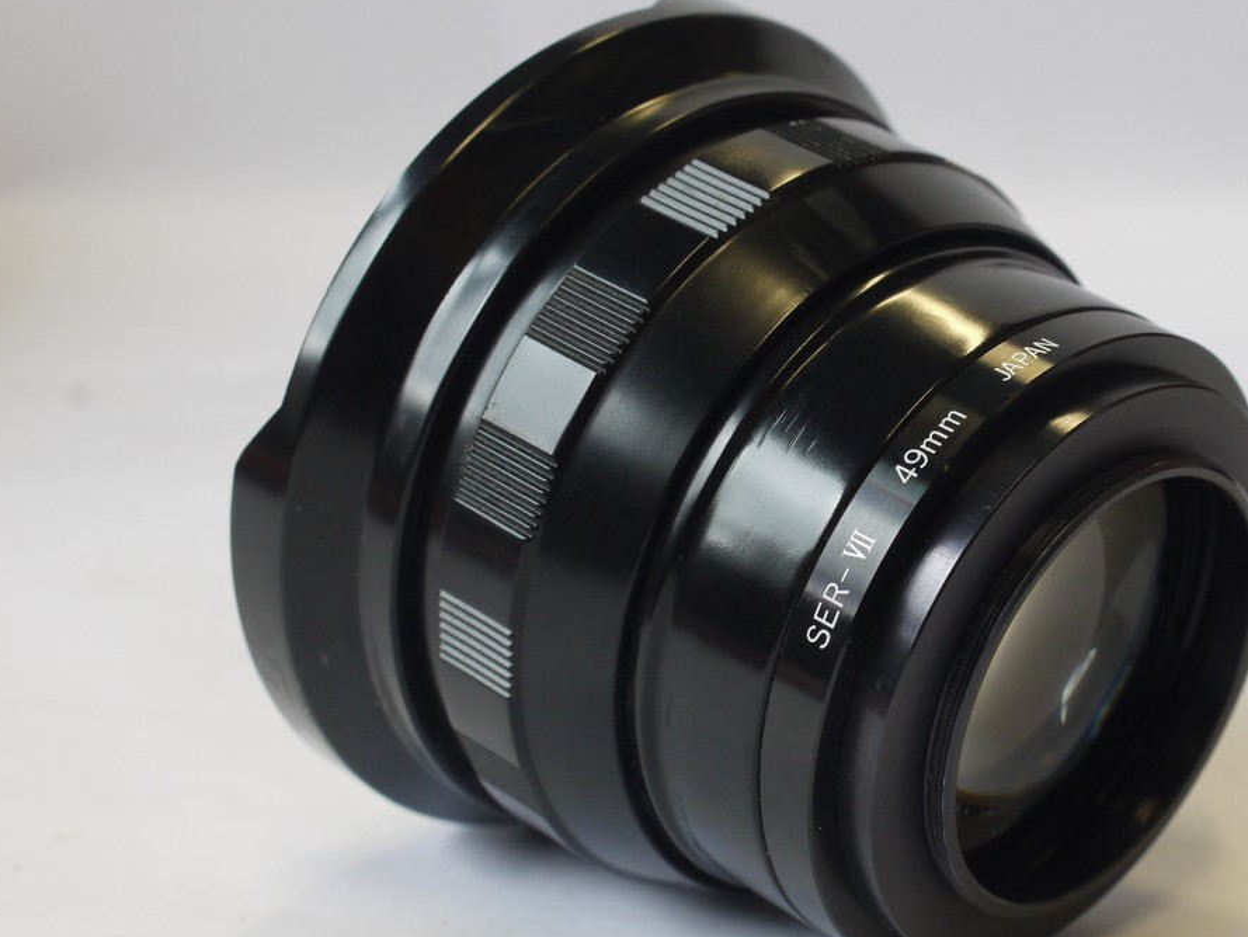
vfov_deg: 18.2
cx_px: 788
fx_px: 2921
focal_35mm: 81
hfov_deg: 24.0
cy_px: 504
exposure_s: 1/50
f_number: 7.1
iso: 400
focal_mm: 30
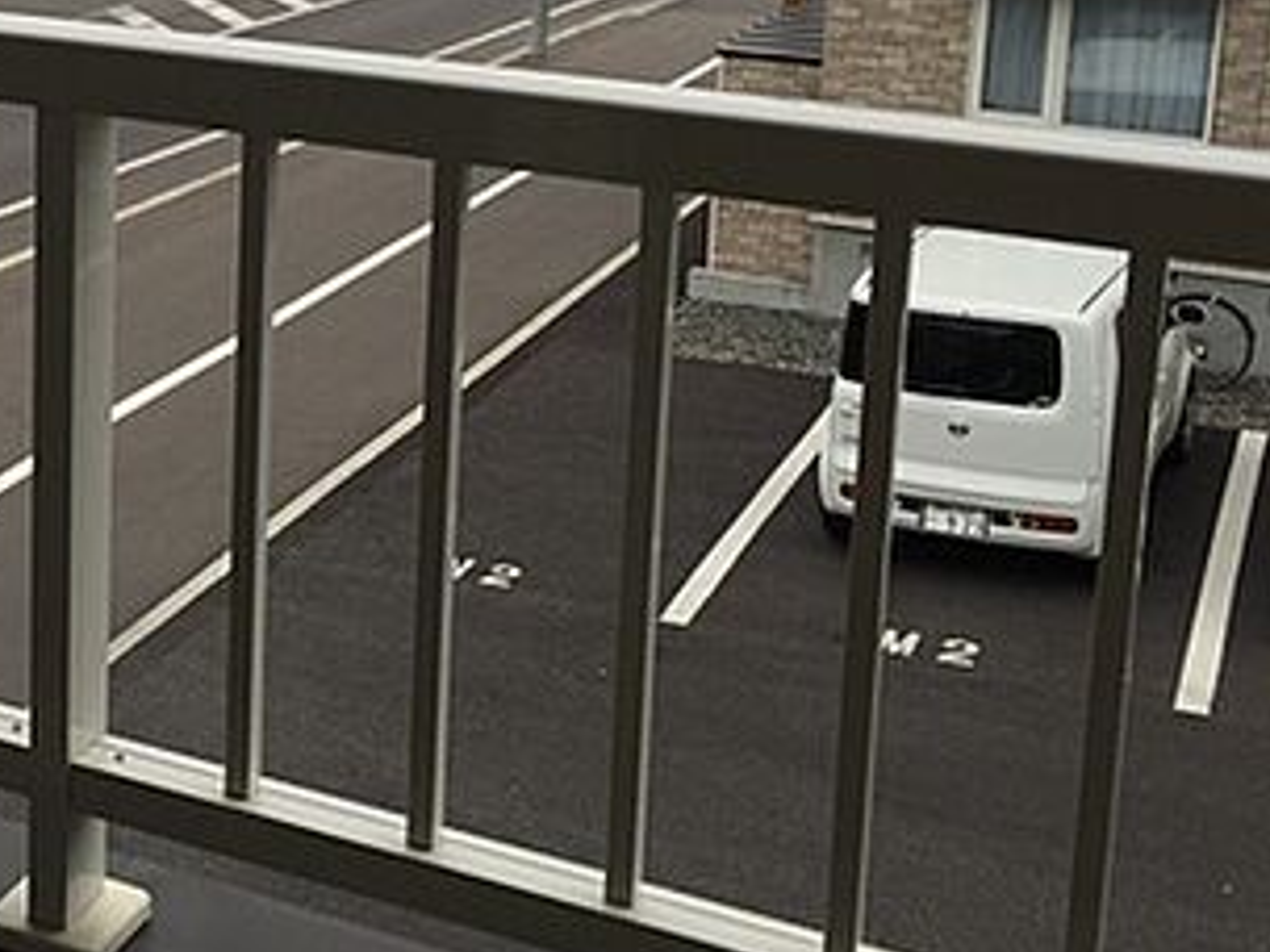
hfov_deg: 30.4
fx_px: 2238
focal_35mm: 61
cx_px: 138
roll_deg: -1.2
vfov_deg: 23.4
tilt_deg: -12.2
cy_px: 96
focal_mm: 4.15
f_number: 2.2
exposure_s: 1/719
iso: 32
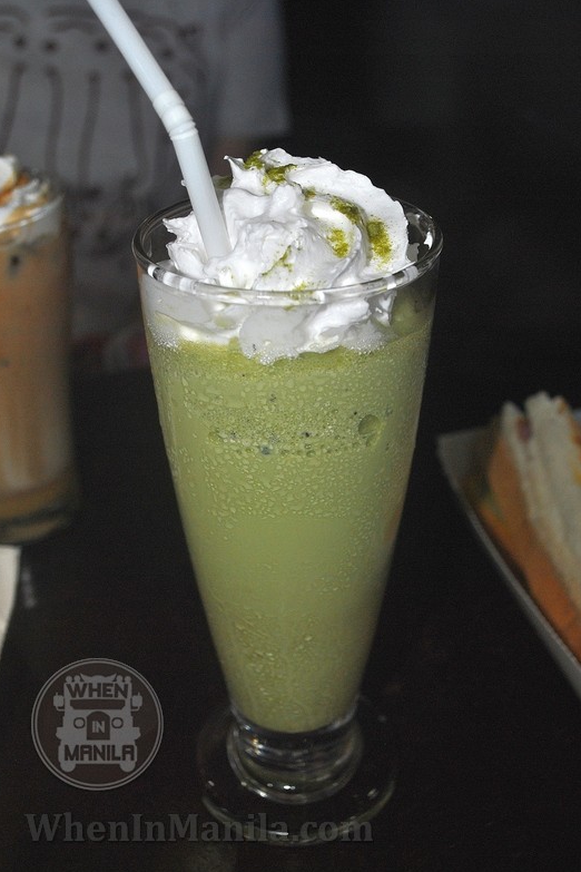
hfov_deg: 30.2
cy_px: 439
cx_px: 293
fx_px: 1077
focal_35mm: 45
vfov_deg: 44.0
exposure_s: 1/100
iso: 360
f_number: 5.6
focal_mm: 29
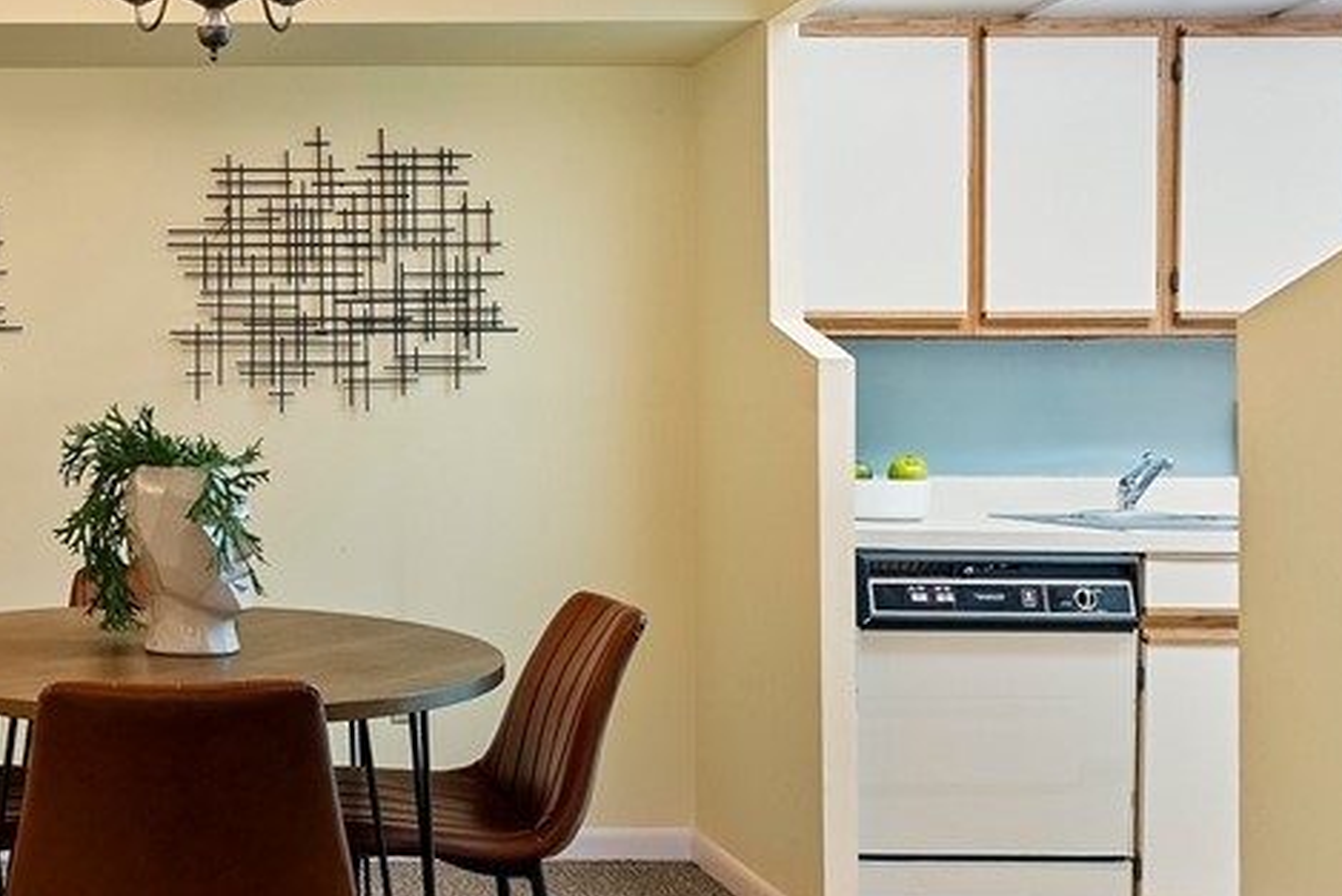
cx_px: 99
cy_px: 427
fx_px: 1380
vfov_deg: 36.0
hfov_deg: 46.1
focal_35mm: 37
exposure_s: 1/2.5
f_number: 8
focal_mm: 16
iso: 800
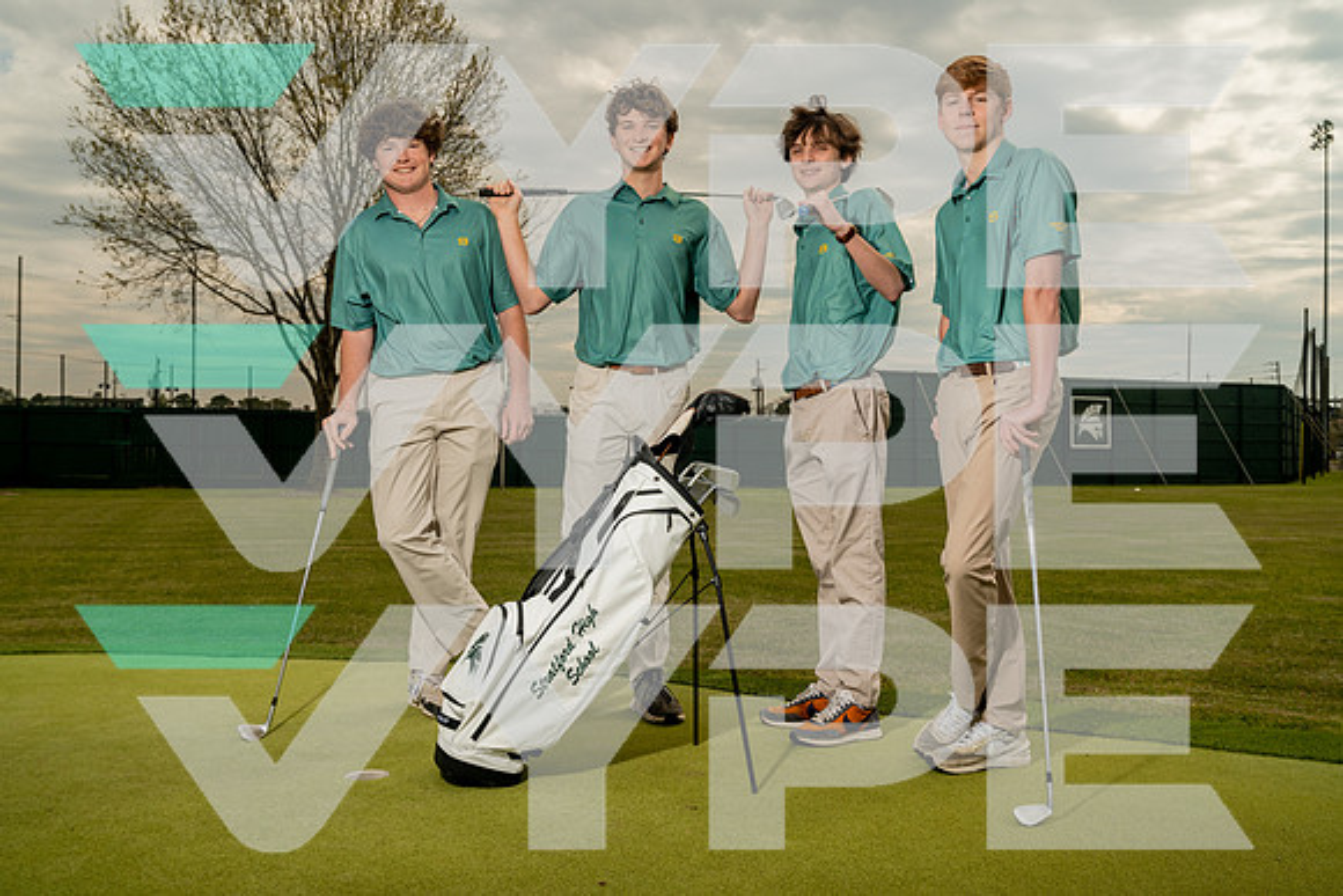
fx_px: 1269
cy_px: 448
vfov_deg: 38.9
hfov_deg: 55.8
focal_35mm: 34
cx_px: 672
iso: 250
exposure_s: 1/250
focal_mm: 34
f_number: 8
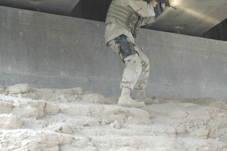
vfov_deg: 15.8
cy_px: 15
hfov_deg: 23.8
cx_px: 160
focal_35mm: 85
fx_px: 535
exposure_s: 1/20
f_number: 3.5
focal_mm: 28
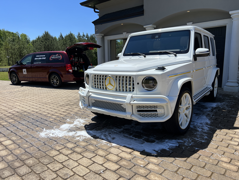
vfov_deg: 53.1
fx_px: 180
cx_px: 120
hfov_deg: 67.3
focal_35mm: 26
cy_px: 90
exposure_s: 1/4831
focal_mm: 5.7
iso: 50
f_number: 1.5
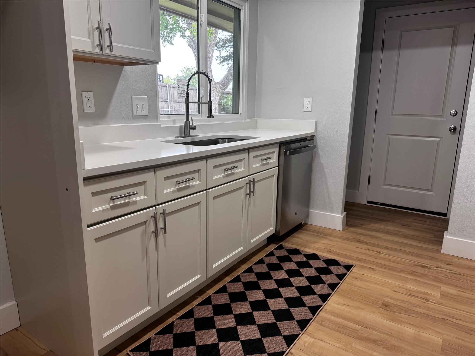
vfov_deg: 56.8
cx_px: 238
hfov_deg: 71.6
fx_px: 329
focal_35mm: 24
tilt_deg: -13.1
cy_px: 178
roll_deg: -1.1
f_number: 1.78
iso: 160
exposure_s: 1/120
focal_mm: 6.76
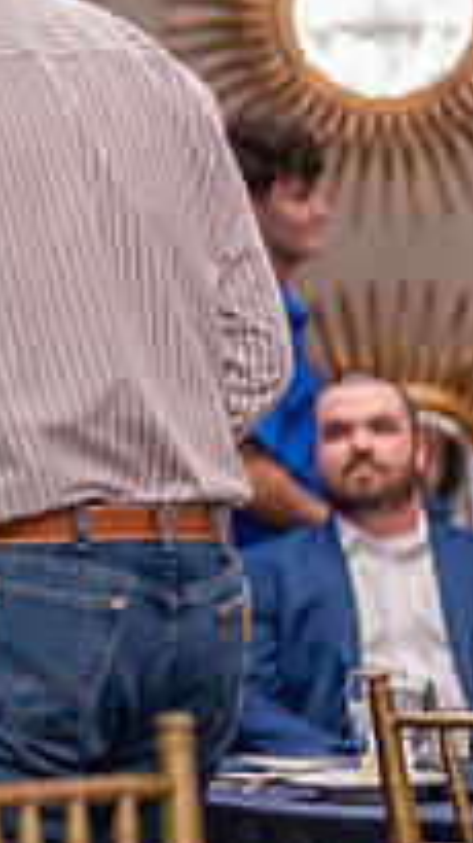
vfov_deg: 12.4
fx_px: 3865
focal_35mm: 173
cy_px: 140
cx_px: -569
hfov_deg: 6.7
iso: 800
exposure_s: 1/320
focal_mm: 50
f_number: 1.2
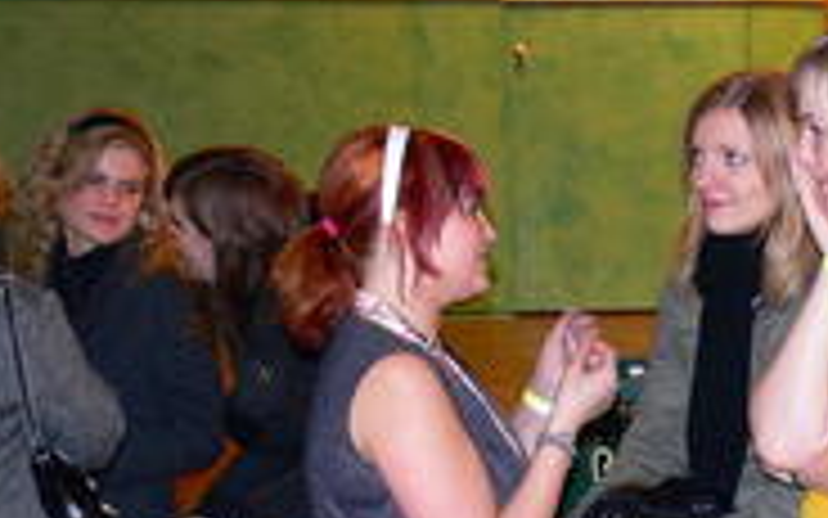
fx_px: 2144
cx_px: 986
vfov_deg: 13.3
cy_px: 653
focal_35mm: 95
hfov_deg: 20.5
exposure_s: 1/30
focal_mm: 7.4
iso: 125
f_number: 2.8
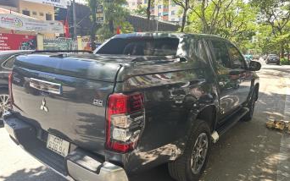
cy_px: 90
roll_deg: -0.3
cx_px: 143
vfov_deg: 47.6
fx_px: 206
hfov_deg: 70.4
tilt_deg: -9.2
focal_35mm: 26
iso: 80
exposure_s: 1/226
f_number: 1.78
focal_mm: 6.86
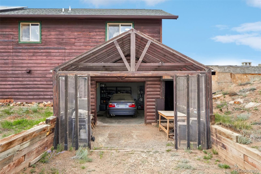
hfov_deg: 71.7
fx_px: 180
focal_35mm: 25
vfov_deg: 51.4
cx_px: 130
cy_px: 87
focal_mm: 16.6
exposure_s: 1/200
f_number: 8
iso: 800
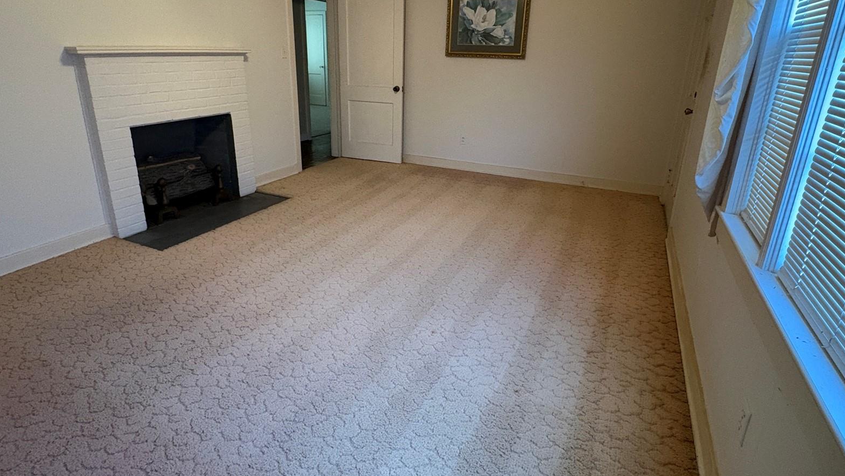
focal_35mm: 20
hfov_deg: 86.6
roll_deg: -0.4
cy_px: 189
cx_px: 414
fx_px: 448
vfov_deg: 55.5
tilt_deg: -17.7
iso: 640
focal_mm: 2.22
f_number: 2.2
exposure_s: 1/60
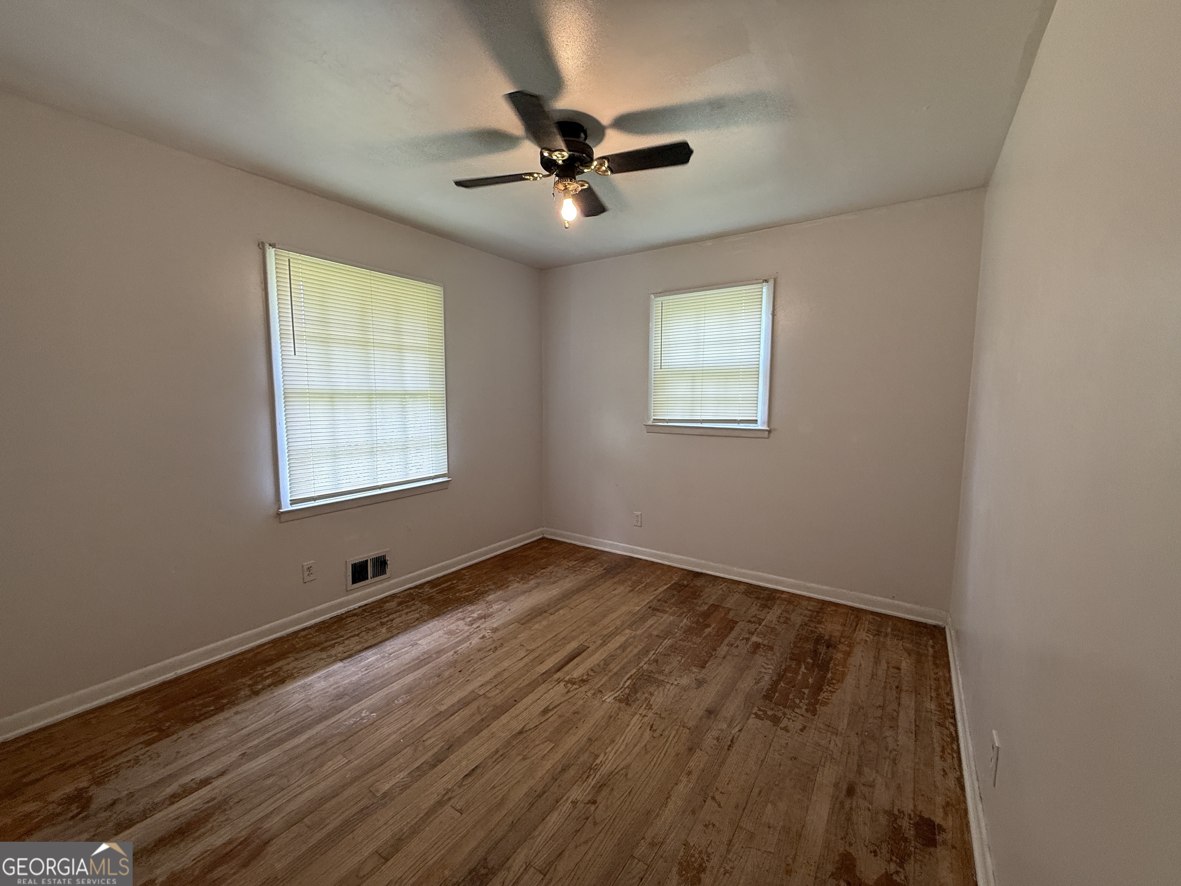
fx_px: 478
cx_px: 590
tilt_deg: -5.6
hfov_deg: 102.1
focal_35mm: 14
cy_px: 443
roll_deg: -0.6
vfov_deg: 85.7
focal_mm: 2.22
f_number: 2.2
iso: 125
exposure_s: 1/120
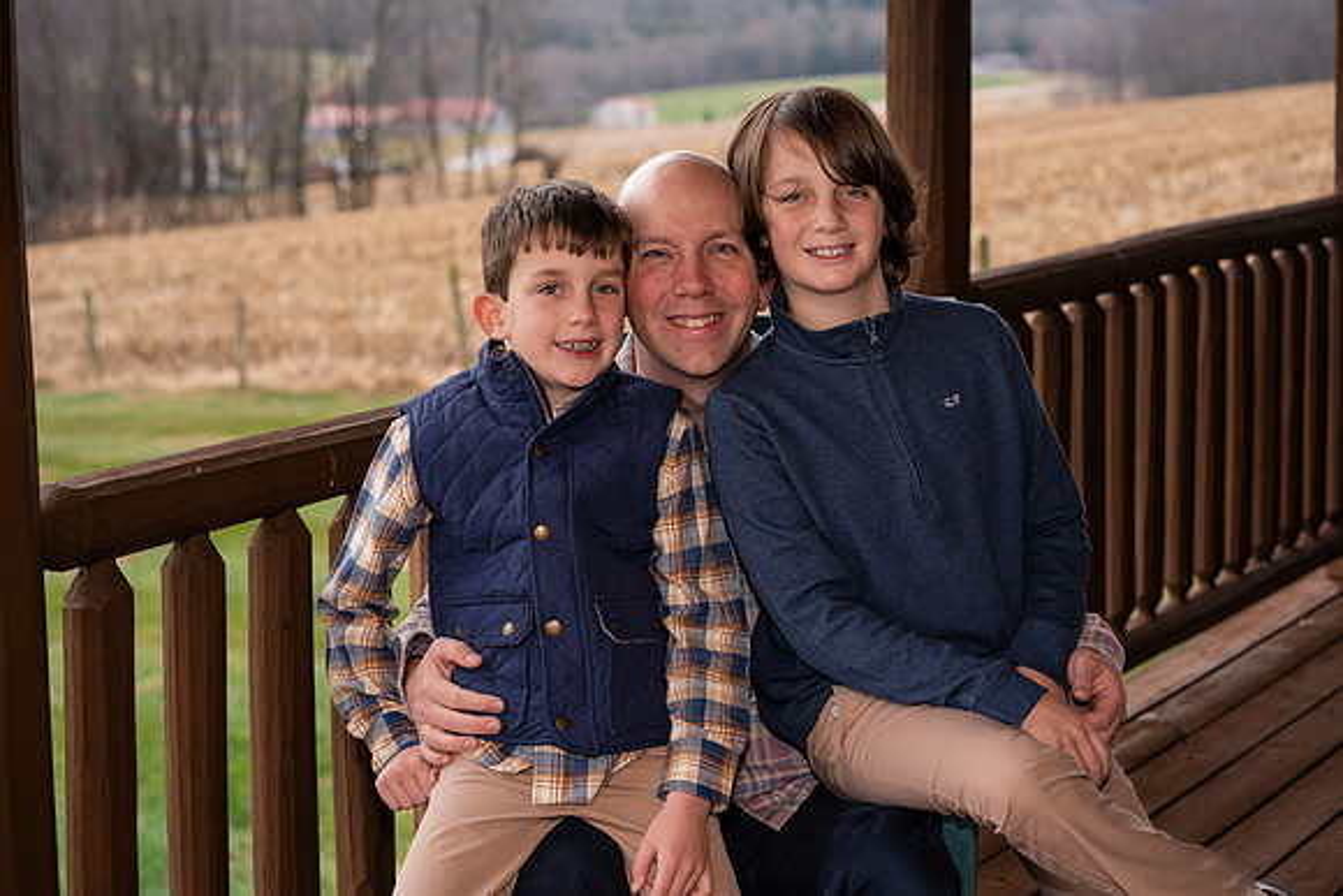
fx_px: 3172
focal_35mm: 85
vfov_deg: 16.1
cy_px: 448
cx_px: 672
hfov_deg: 23.9
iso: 320
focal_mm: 85
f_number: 5.6
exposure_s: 1/250
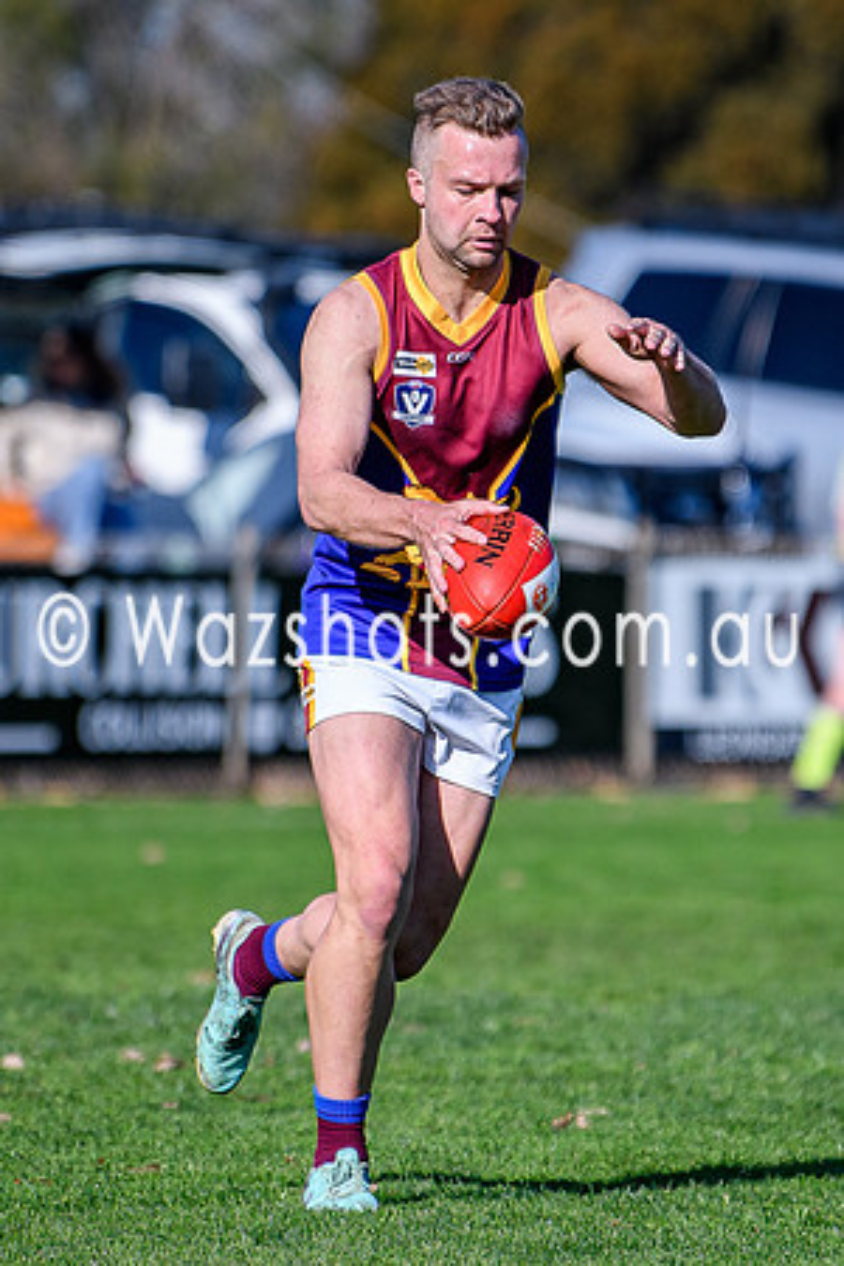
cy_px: 562
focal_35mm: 658
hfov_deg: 2.1
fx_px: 23133
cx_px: 597
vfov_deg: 3.1
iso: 250
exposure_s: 1/5000
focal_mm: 200
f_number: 2.8
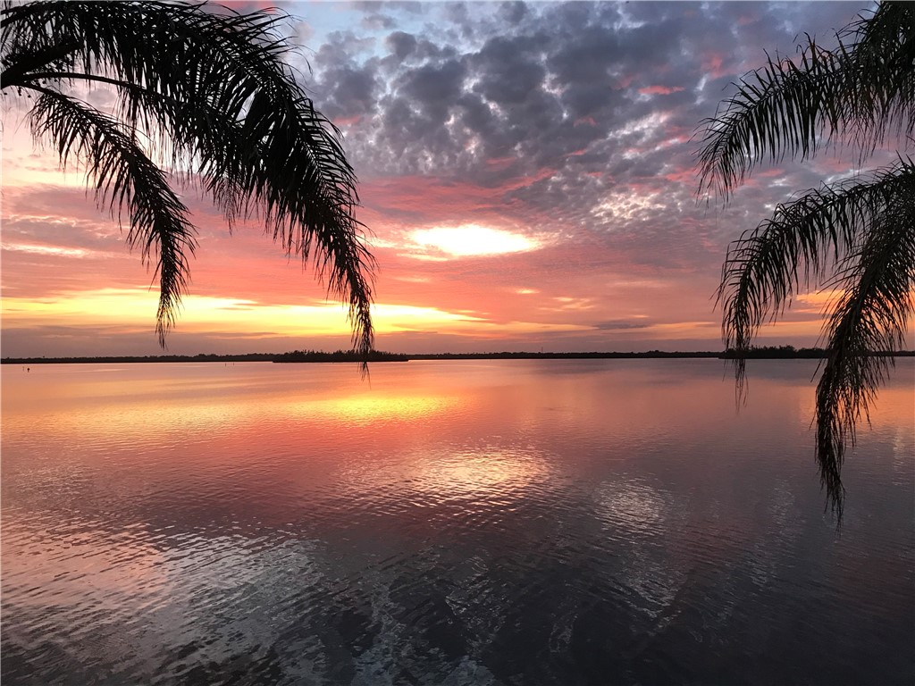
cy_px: 343
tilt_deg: +3.1
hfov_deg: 63.4
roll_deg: +0.4
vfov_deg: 49.7
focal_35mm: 28
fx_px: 740
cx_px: 458
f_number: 1.8
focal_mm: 3.99
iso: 25
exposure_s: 1/30
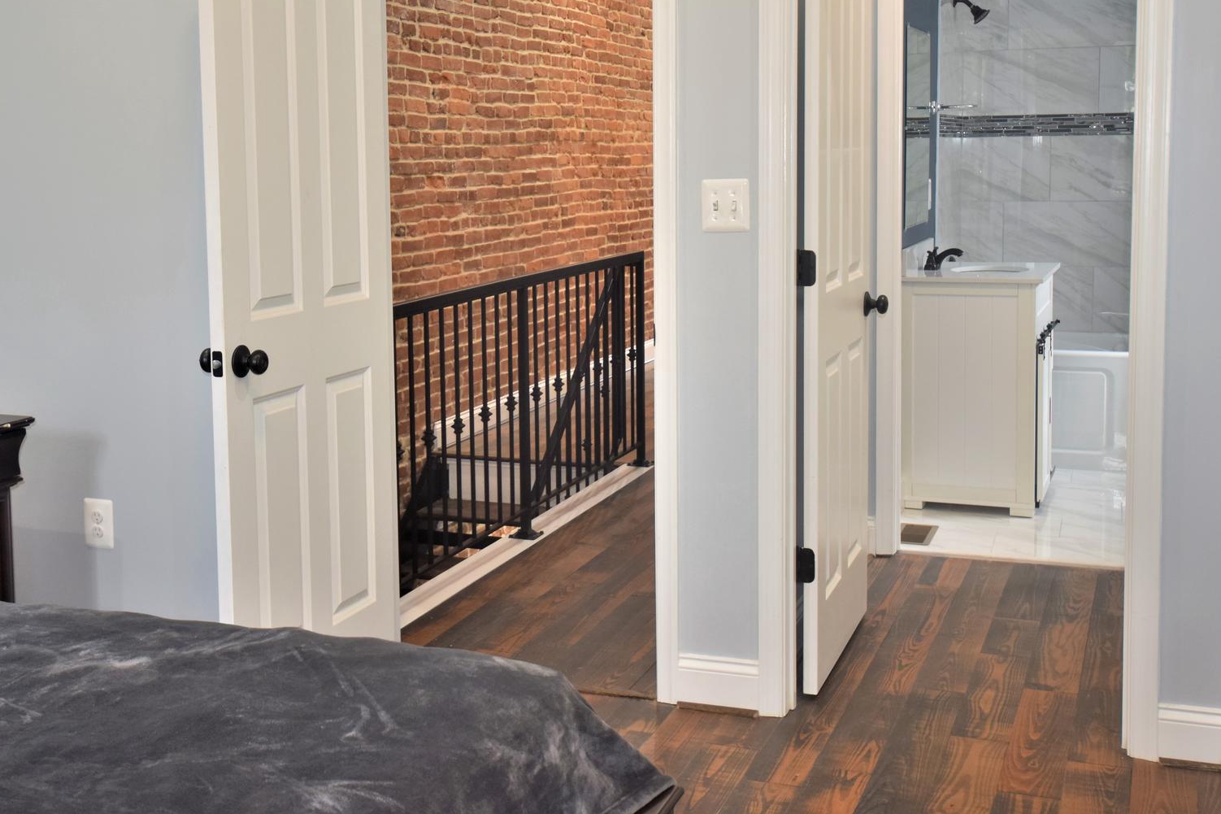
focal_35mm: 45
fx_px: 1526
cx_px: 527
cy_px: 277
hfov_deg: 43.5
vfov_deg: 29.7
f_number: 4.5
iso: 400
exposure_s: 1/20
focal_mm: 22
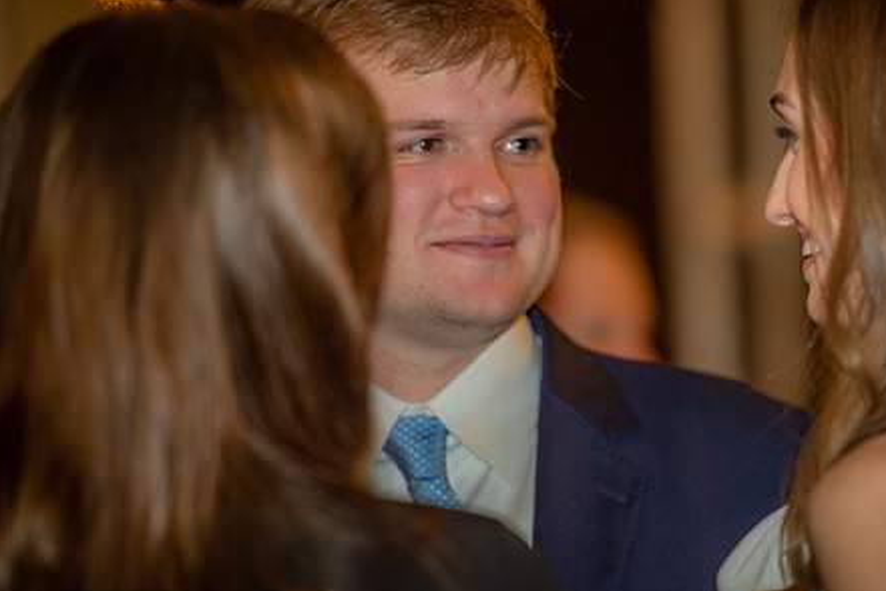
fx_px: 6472
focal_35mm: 263
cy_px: 285
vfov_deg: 5.2
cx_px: 579
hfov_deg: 7.8
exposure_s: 1/100
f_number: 2.8
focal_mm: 200
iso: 1250
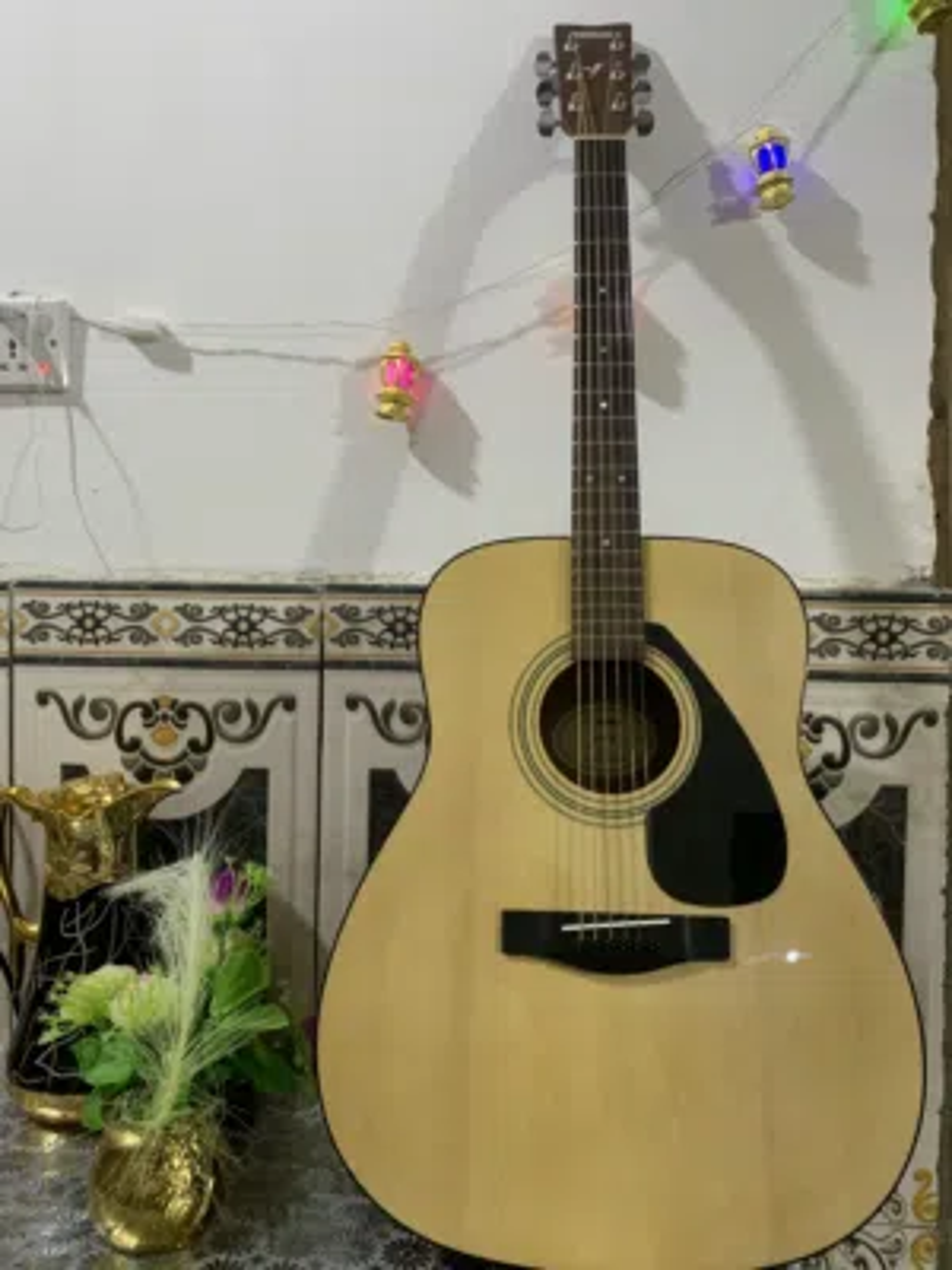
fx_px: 953
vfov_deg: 67.3
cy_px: 635
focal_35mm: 26
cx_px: 476
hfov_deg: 53.1
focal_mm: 4.25
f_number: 1.8
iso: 200
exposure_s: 1/60
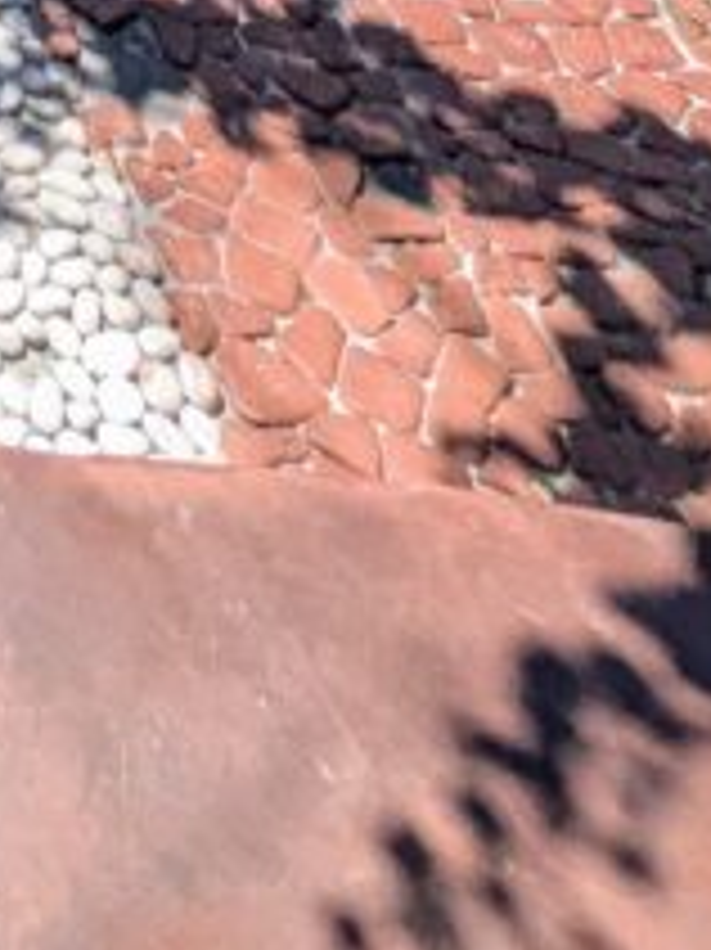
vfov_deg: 15.1
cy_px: -1348
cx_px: -608
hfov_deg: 17.2
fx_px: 1864
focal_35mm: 68
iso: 51
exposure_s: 1/1852
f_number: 2.2
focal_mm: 1.83
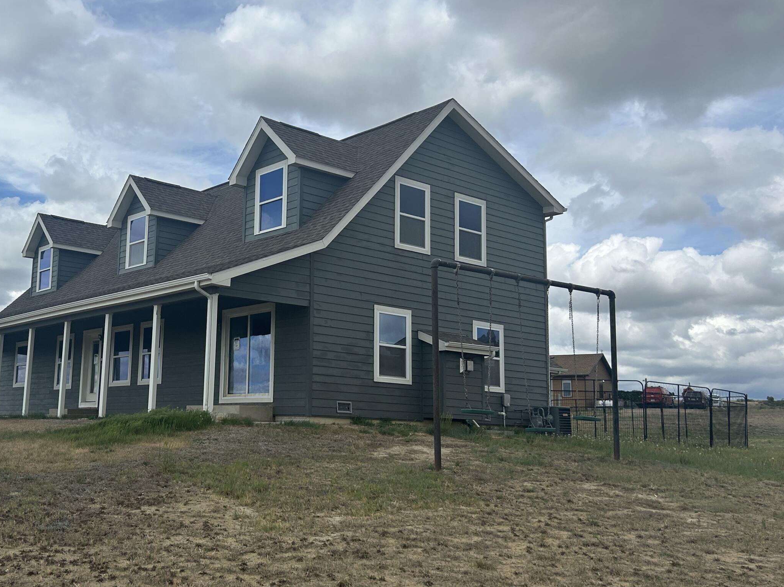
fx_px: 860
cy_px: 297
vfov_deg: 37.7
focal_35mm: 38
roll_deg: -1.8
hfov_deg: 48.1
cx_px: 259
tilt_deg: +9.2
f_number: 1.5
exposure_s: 1/7463
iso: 50
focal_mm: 5.7
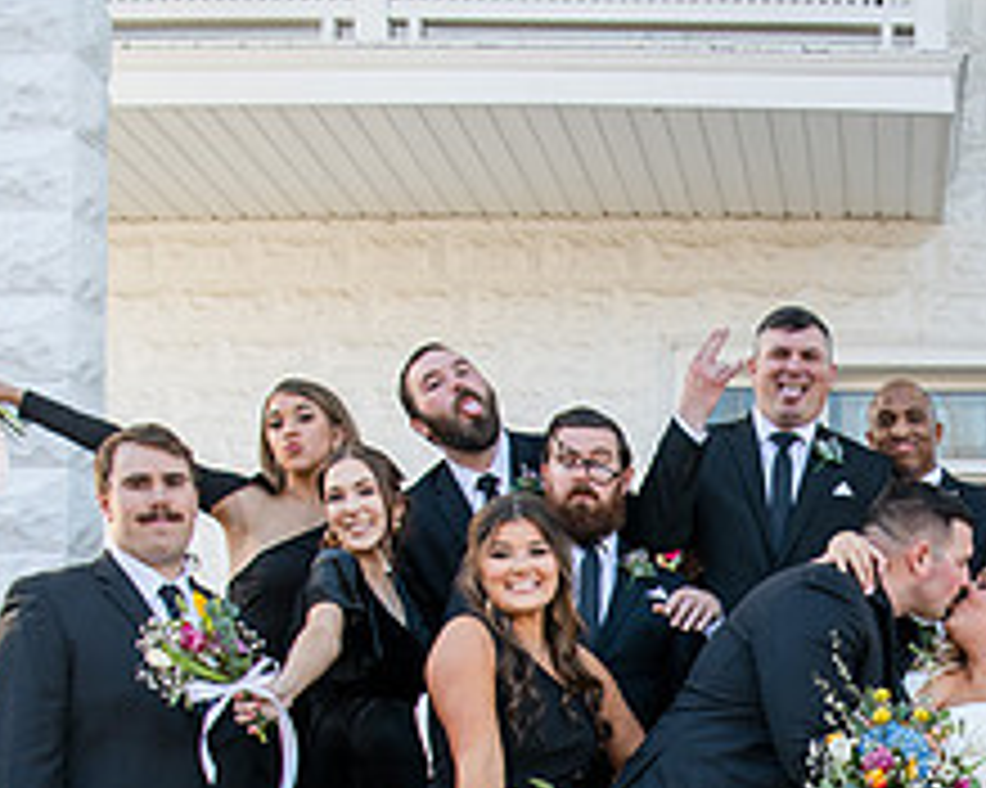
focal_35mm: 70
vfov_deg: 20.8
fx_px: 2042
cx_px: 964
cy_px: 869
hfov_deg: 25.9
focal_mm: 26
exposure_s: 1/400
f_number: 3.5
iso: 250
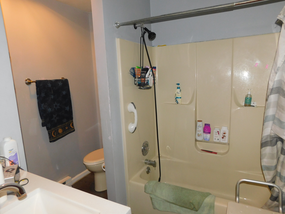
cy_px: 107
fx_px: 189
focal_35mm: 23
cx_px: 142
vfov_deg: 58.9
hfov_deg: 73.9
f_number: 3
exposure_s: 1/30
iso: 200
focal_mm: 4
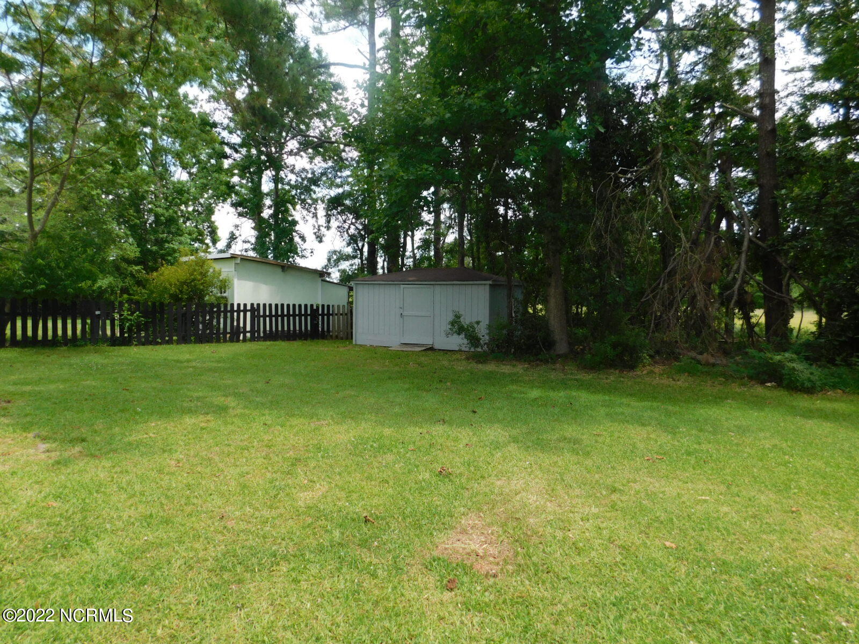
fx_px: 571
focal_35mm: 23
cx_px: 430
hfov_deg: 73.9
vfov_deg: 58.9
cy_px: 322
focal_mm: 4
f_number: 3
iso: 125
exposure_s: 1/500
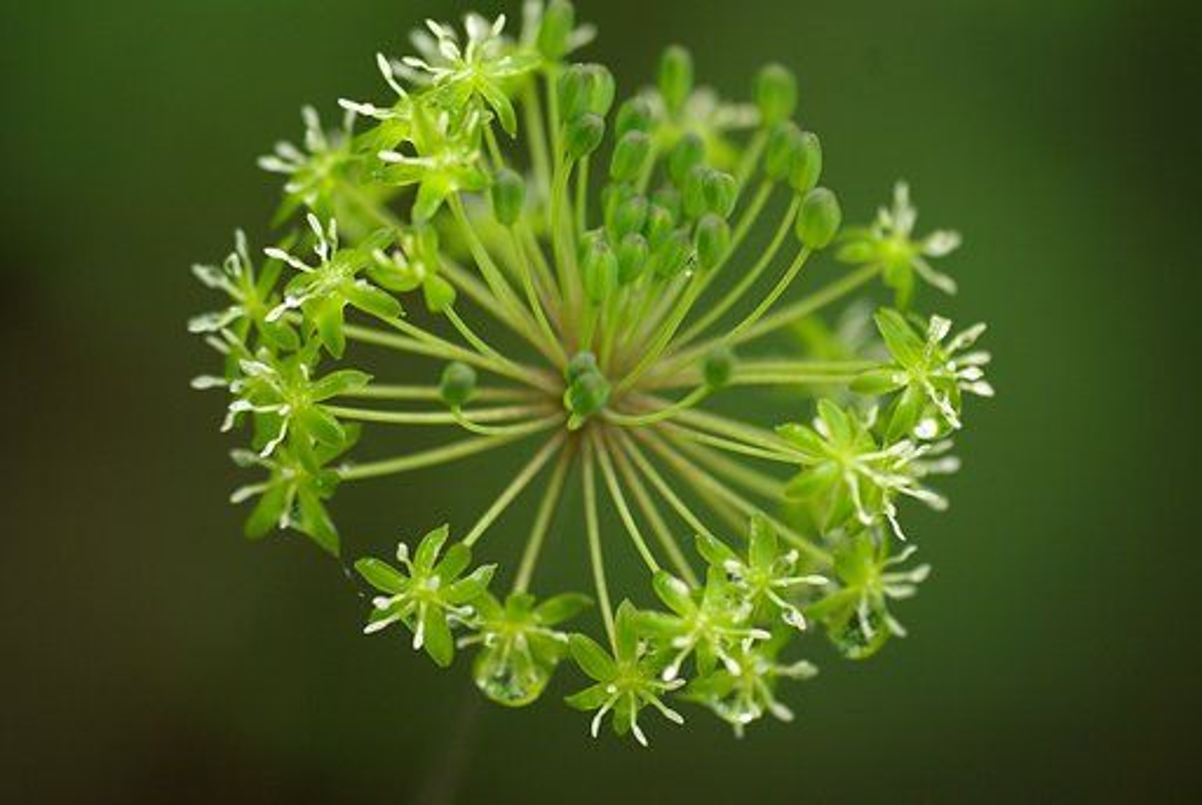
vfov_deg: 5.1
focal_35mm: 270
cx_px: 601
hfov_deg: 7.6
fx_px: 9028
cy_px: 402
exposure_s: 1/350
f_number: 4.5
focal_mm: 180
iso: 400
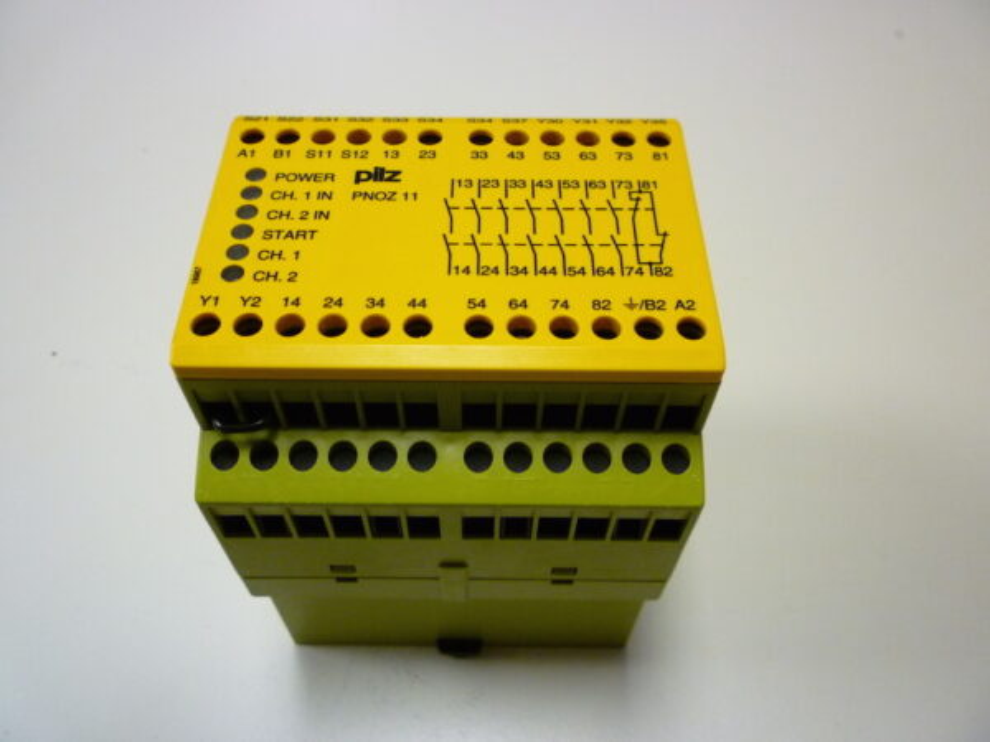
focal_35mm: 29
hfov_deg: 61.7
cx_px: 495
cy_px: 371
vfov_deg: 48.2
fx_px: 829
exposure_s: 1/30
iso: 400
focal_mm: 5.2
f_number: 3.3
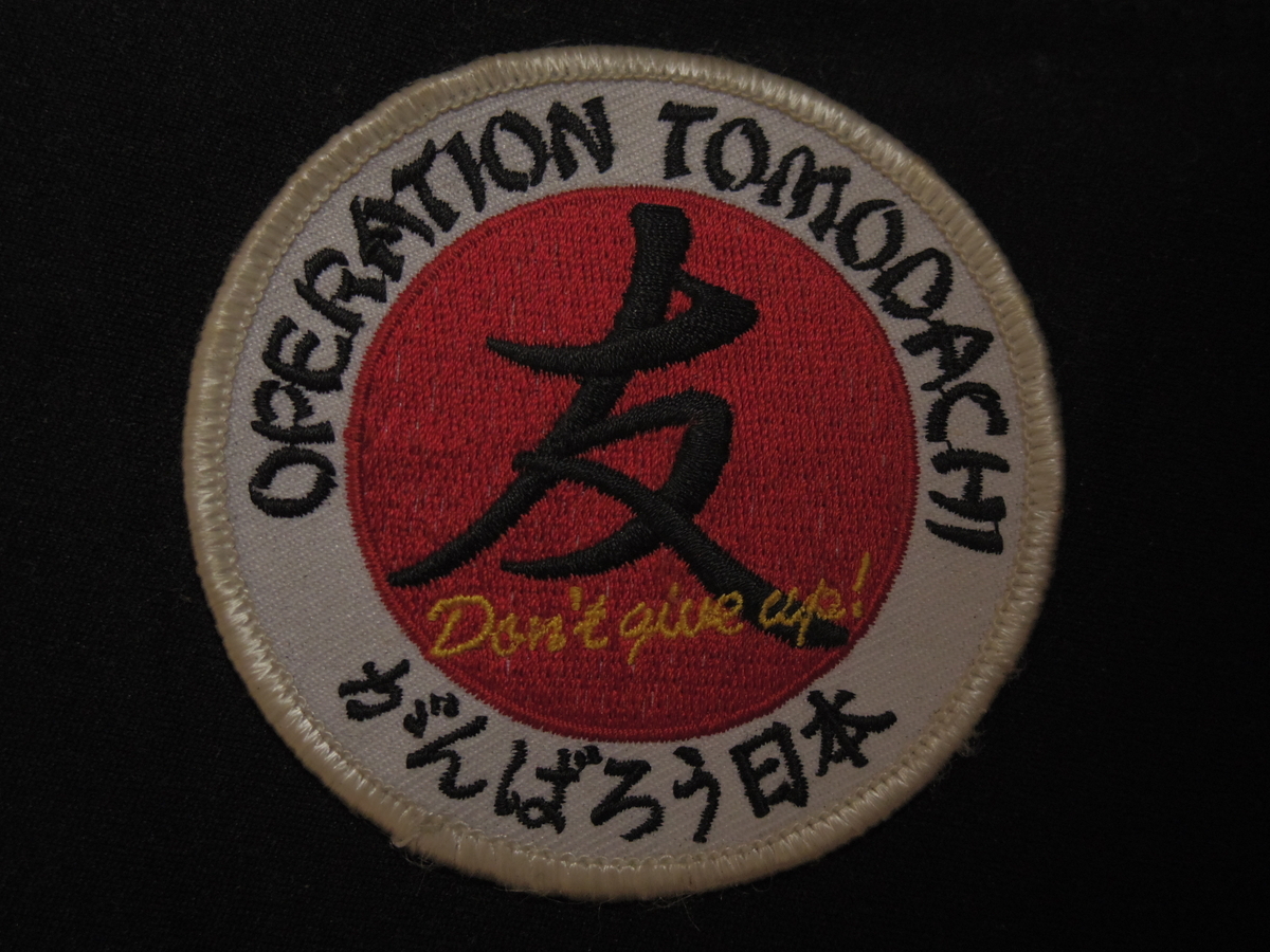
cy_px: 476
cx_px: 635
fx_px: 1724
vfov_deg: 30.9
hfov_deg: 40.4
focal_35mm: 47
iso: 400
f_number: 1.9
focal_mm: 8.5
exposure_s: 1/60
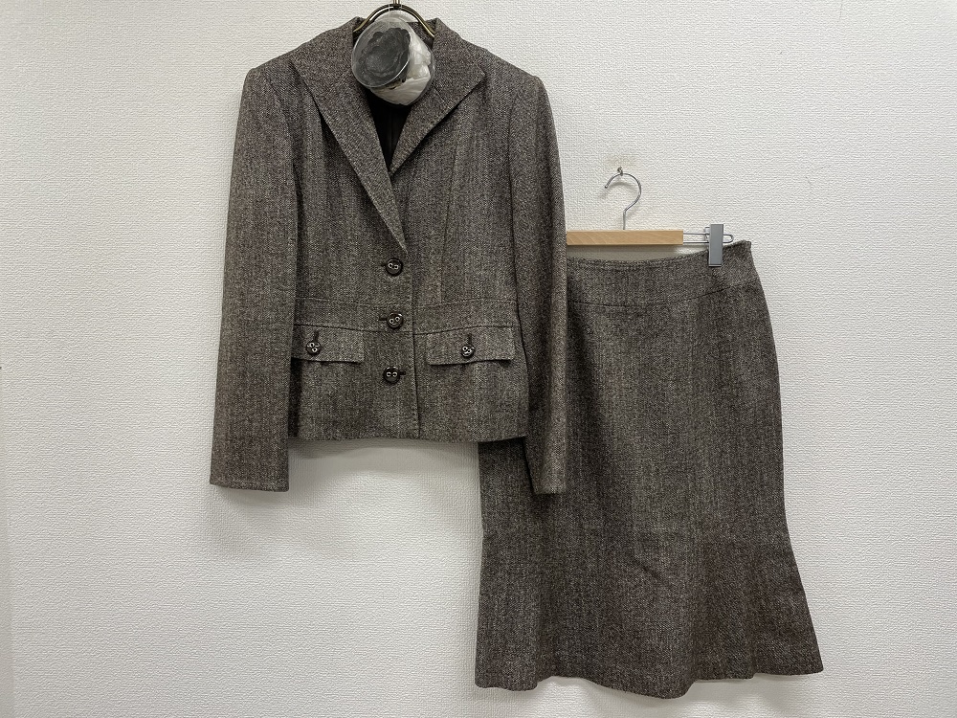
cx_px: 478
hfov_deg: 67.3
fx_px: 719
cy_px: 359
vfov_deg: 53.1
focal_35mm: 26
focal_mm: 4.2
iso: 80
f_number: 1.6
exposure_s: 1/120
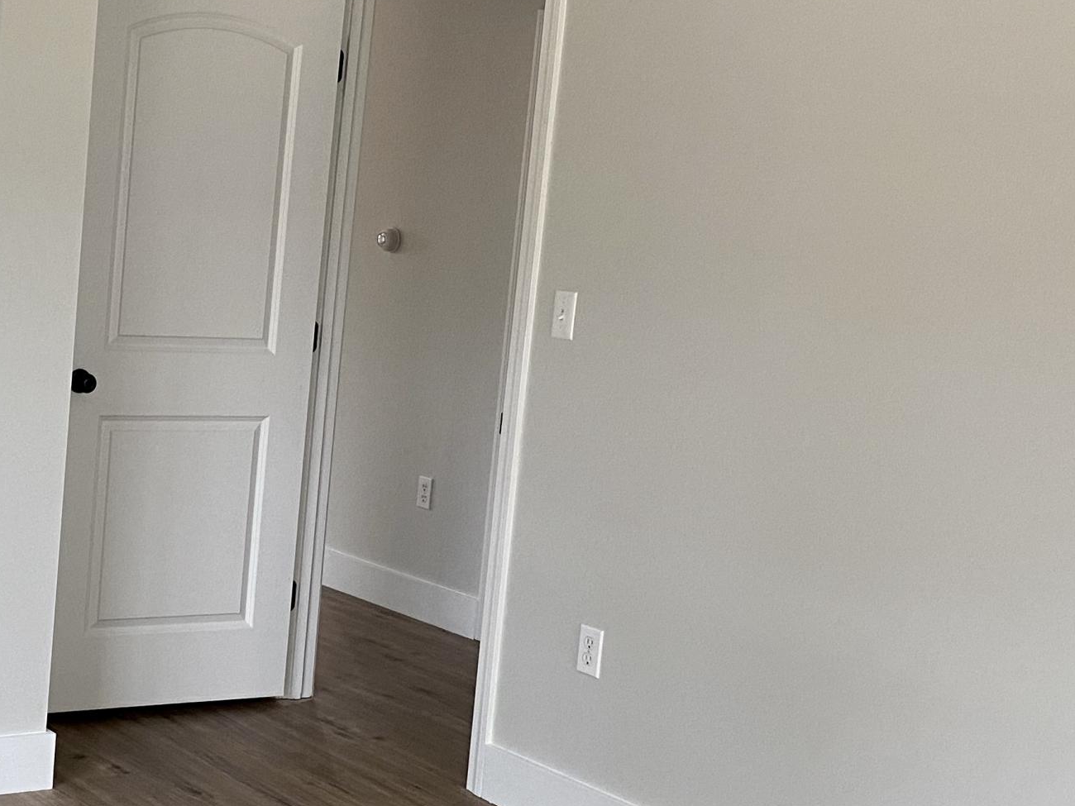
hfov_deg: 30.2
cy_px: 442
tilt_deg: -7.3
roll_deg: -3.7
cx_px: 28
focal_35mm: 60
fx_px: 1863
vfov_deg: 24.4
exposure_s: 1/88
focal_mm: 4.25
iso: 125
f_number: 1.8
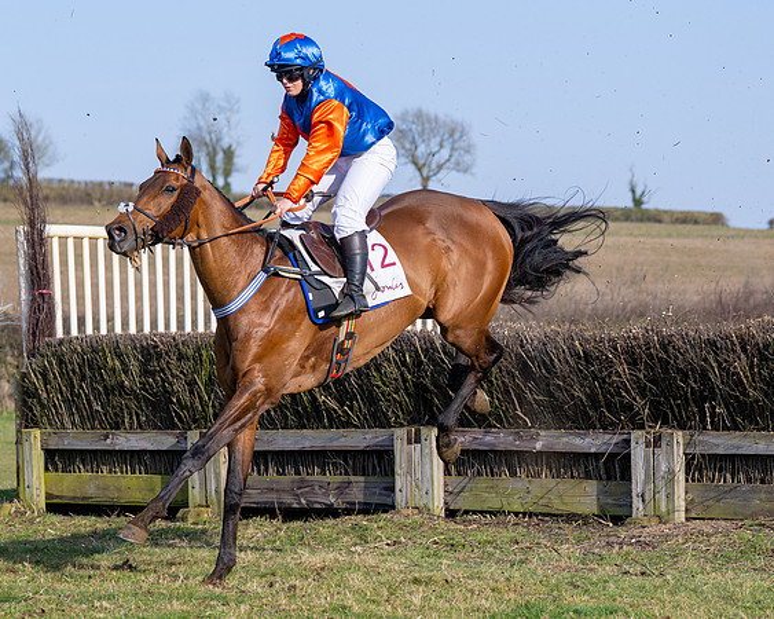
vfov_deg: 10.7
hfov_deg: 13.3
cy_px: 354
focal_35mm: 144
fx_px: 3309
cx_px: 321
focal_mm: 81
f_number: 4
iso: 160
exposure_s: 1/2500
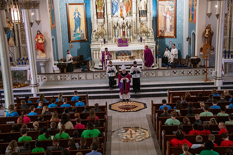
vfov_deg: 24.6
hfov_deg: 36.2
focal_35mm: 55
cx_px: 116
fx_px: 356
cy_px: 78
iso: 4000
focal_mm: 55
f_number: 9
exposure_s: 1/80
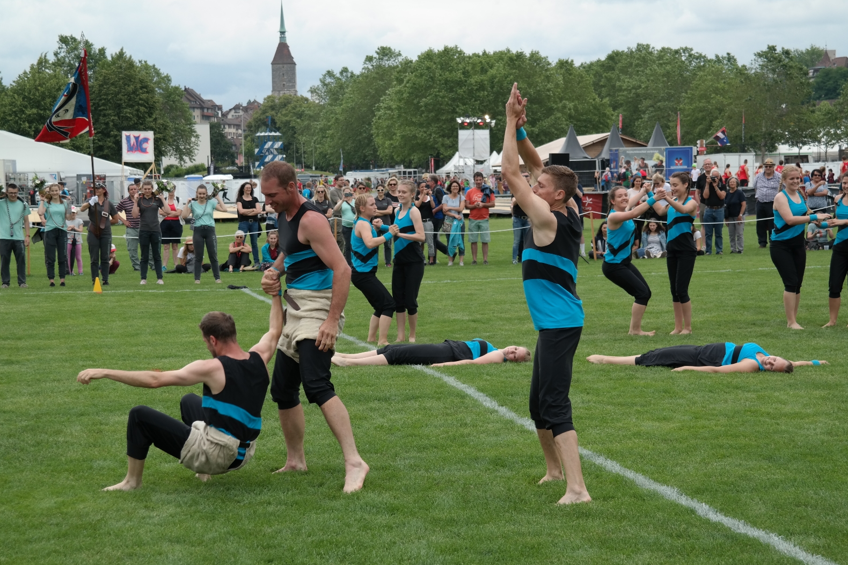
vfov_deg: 16.9
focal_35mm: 81
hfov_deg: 25.1
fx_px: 1908
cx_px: 425
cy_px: 281
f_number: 6.3
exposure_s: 1/250
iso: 100
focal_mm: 52
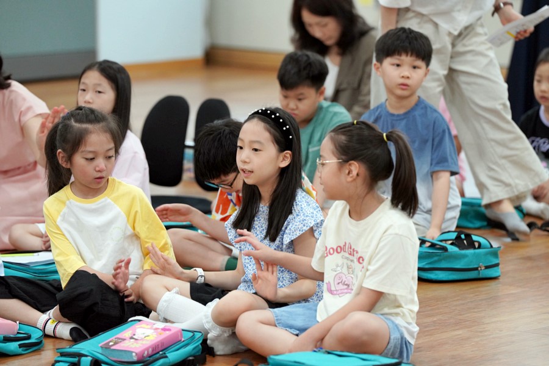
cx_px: 274
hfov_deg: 10.3
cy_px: 183
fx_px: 3050
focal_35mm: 200
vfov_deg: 6.9
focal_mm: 200
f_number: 4
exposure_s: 1/250
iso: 3200
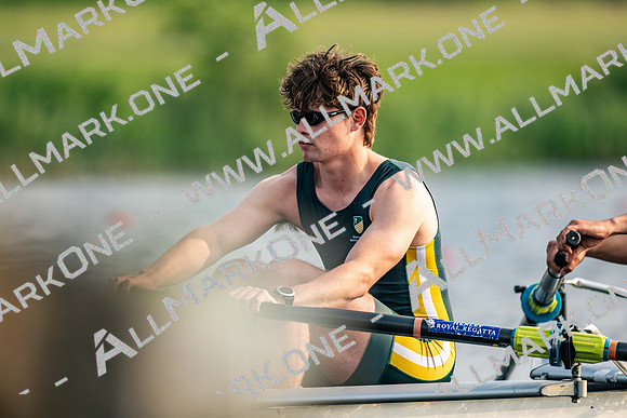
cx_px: 314
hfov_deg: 3.4
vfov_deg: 2.3
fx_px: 10452
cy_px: 209
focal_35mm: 600
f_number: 4
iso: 400
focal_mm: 600
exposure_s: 1/2500
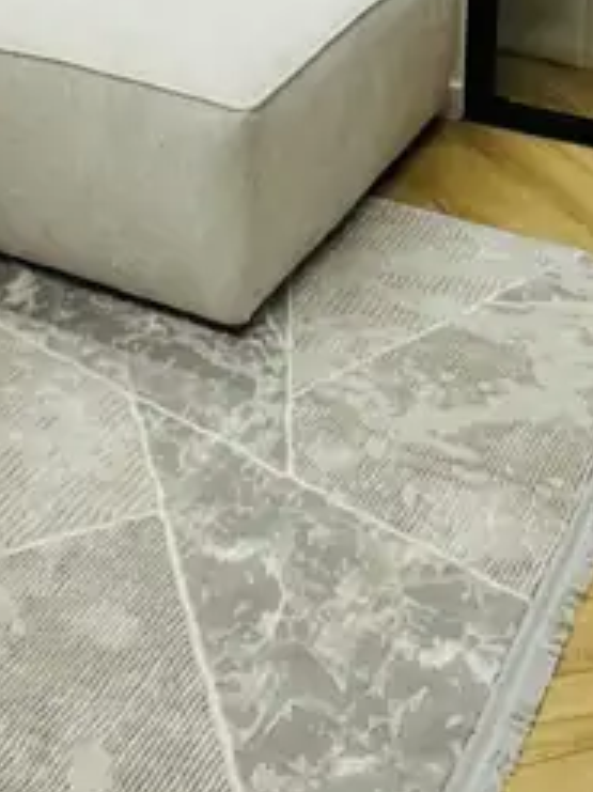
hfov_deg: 21.3
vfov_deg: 24.0
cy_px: -314
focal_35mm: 68
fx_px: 1555
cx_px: 93
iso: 80
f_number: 2.2
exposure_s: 1/100
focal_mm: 2.22
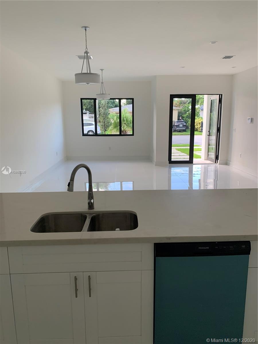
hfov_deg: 53.1
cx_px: 129
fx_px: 258
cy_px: 172
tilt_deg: -11.2
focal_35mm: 26
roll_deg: +1.7
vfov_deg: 67.3
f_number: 1.8
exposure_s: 1/88
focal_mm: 4.25
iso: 100
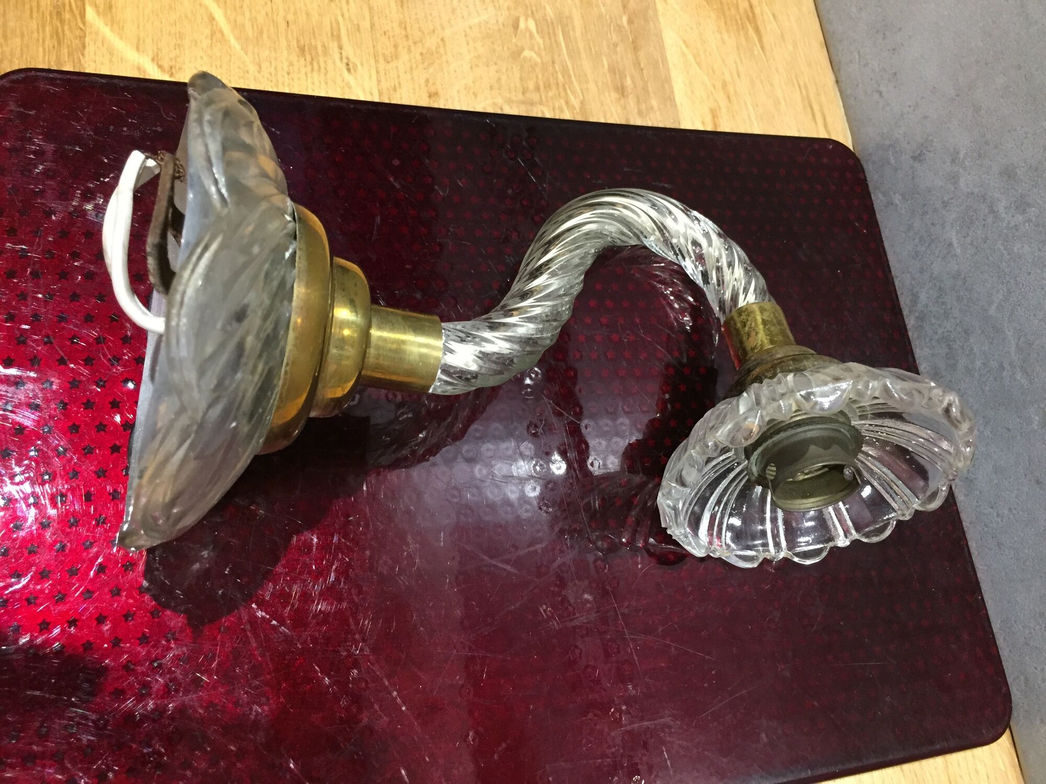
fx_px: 876
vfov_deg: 48.2
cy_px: 392
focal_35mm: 29
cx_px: 523
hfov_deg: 61.7
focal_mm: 4.15
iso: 320
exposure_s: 1/33
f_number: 2.2
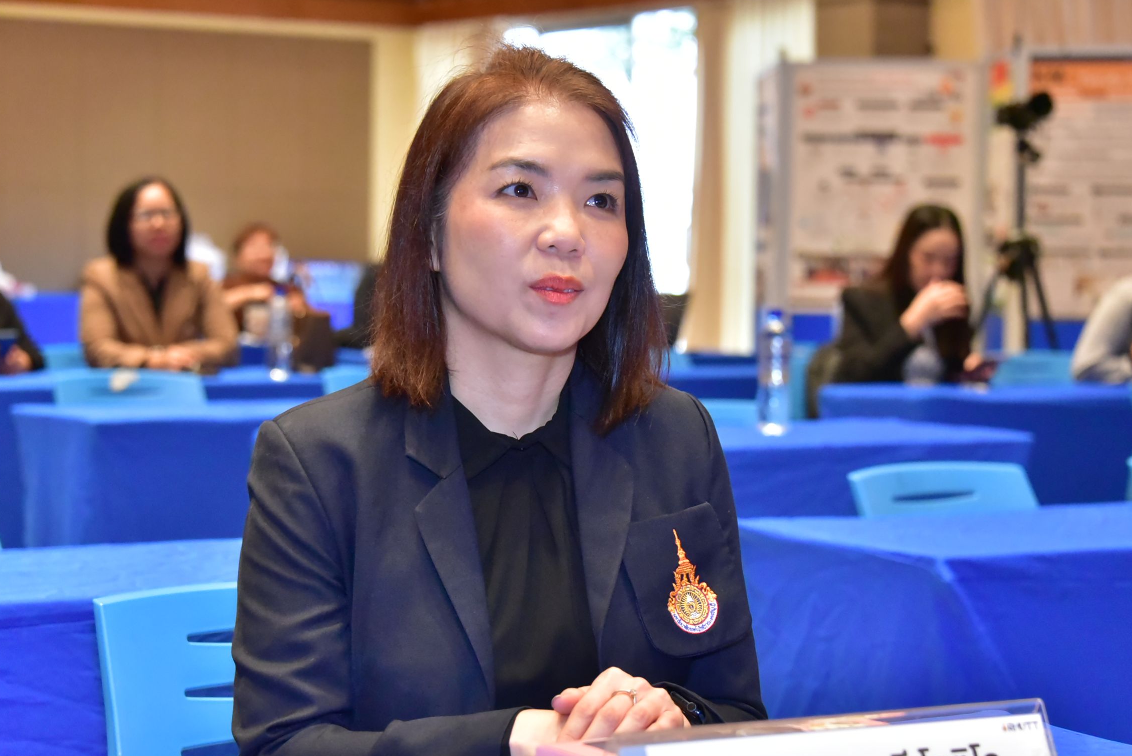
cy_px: 411
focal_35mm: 86
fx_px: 2705
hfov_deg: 23.6
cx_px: 561
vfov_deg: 15.9
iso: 8000
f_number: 5.6
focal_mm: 78
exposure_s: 1/160
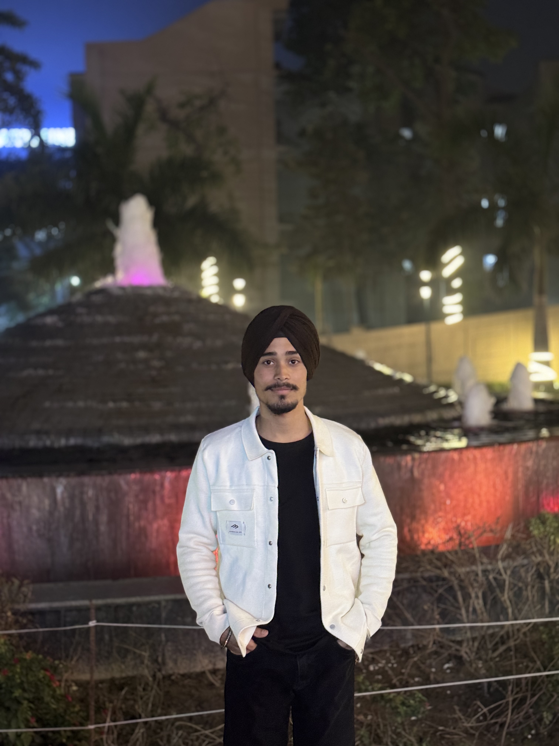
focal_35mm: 48
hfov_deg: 30.3
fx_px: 1034
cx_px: 280
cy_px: 373
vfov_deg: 39.7
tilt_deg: -1.9
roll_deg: +1.7
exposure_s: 1/33
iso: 400
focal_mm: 6.76
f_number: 1.78
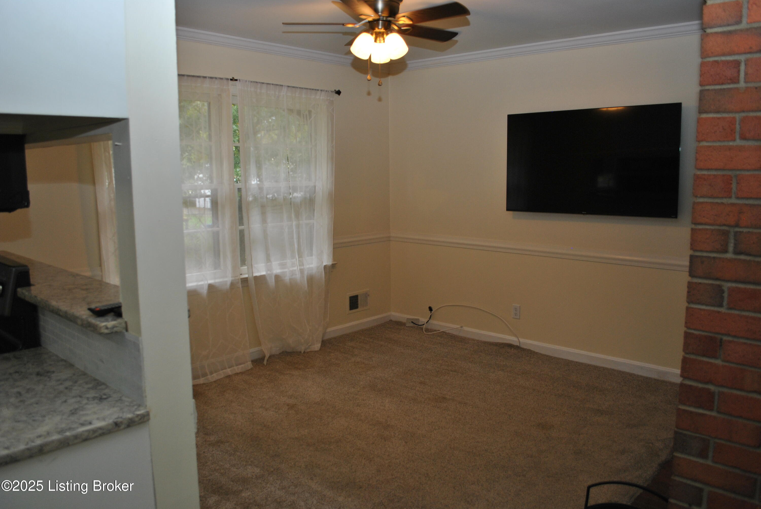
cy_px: 254
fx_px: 571
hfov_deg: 67.3
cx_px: 380
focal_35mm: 27
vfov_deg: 48.0
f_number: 4
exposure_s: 1/60
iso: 200
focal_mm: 18
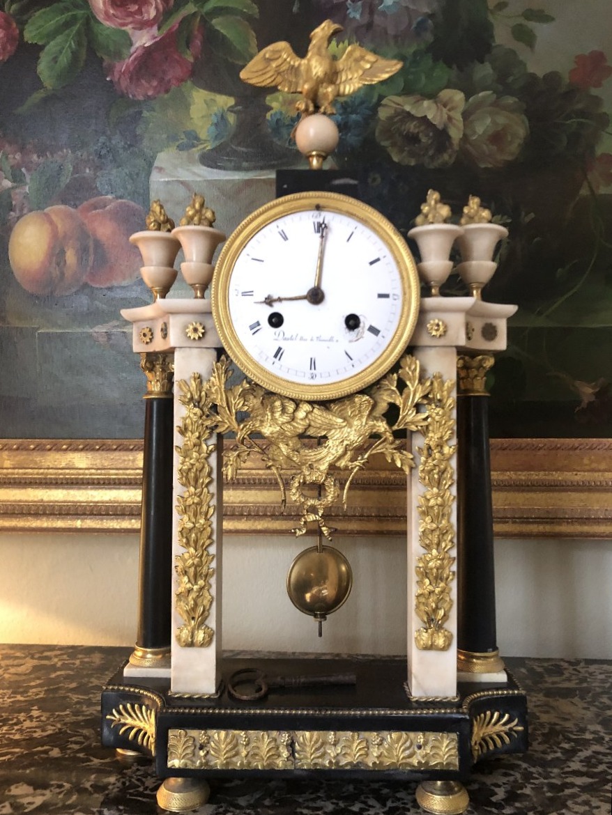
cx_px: 306
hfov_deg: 49.8
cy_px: 408
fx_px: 660
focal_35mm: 28
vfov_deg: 63.4
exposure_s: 1/5
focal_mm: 4
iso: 100
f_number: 1.8
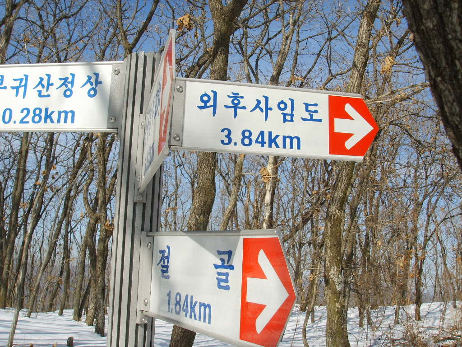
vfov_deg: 36.8
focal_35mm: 39
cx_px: 231
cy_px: 174
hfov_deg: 47.9
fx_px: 521
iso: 50
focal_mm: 6.6
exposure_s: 1/350
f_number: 6.3
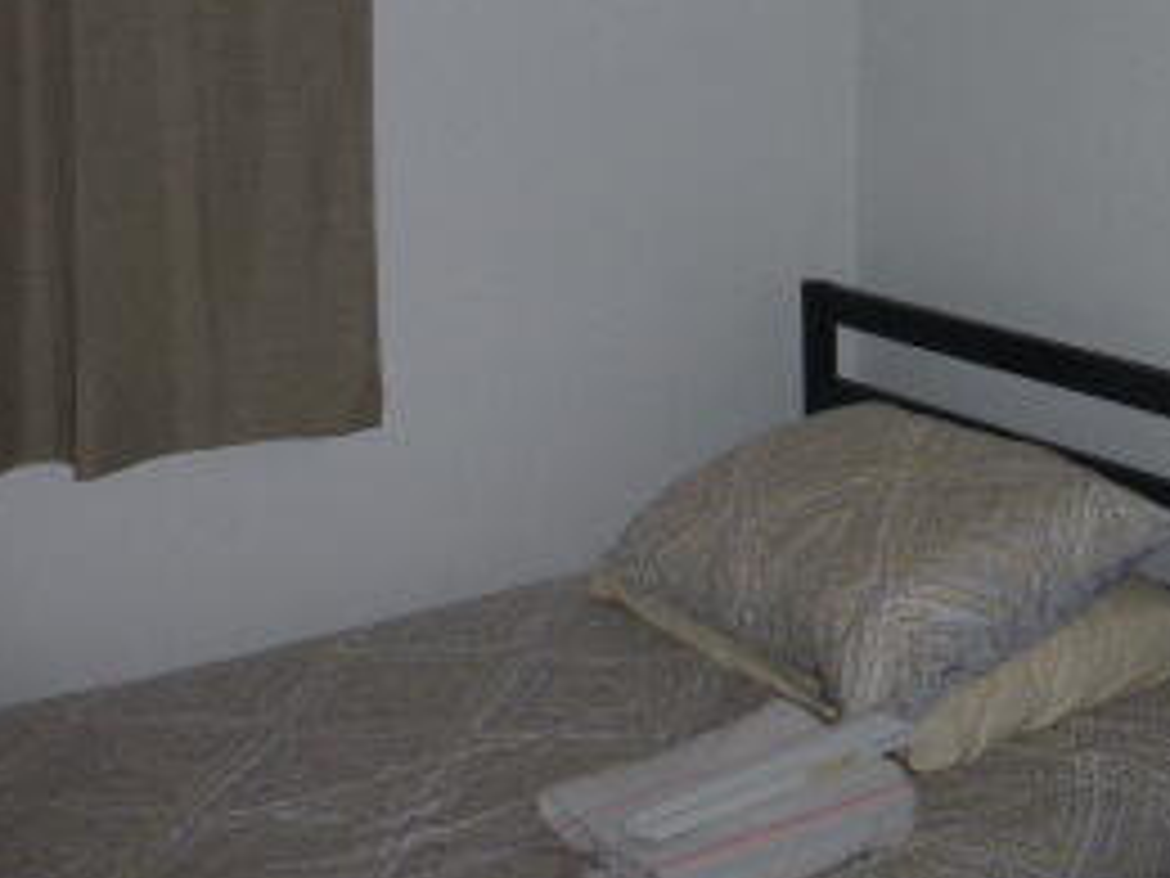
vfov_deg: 24.0
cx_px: 986
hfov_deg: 31.6
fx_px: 1994
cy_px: 50
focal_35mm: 59
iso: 100
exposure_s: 1/60
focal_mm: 4.3
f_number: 3.3
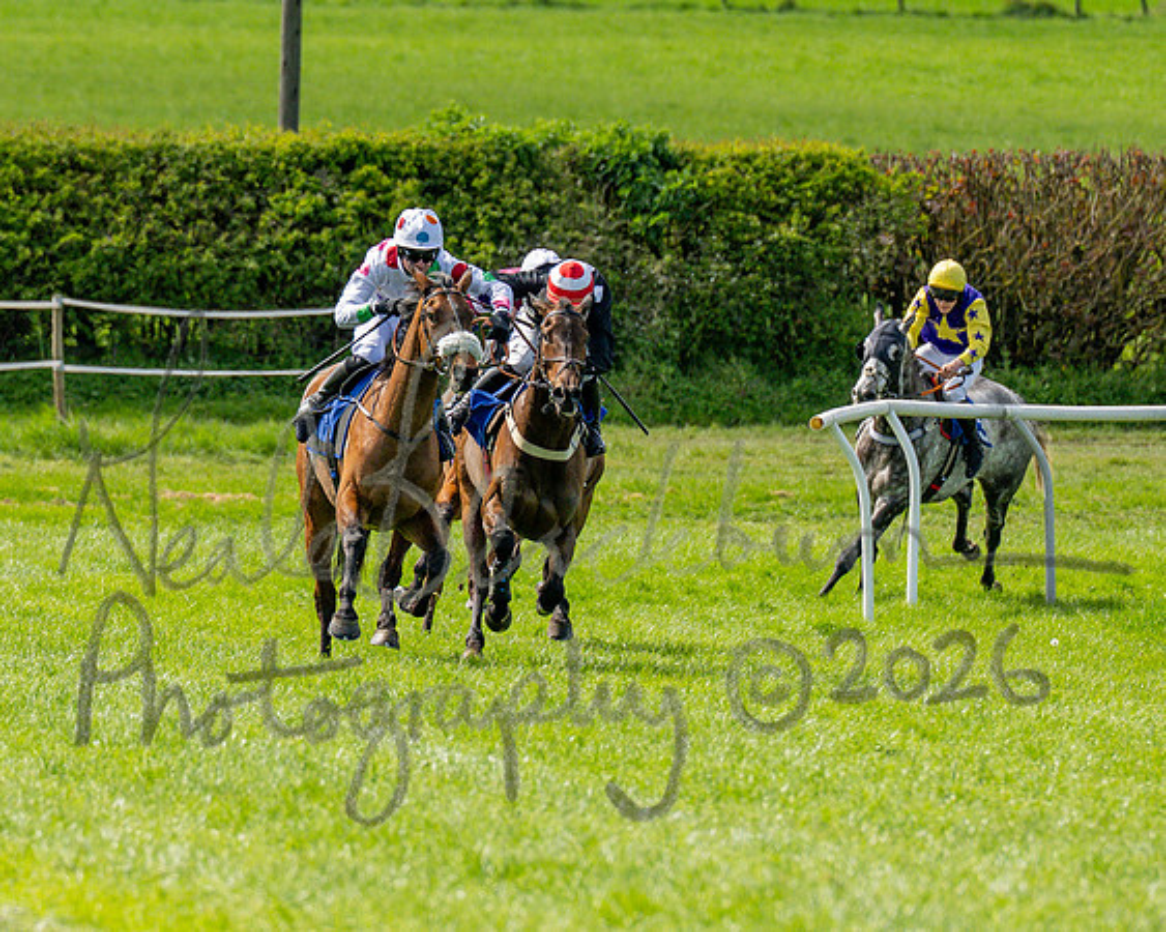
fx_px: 18147
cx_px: 91
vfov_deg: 2.9
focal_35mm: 526
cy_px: 469
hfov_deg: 3.7
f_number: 4
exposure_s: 1/2500
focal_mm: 200
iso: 400
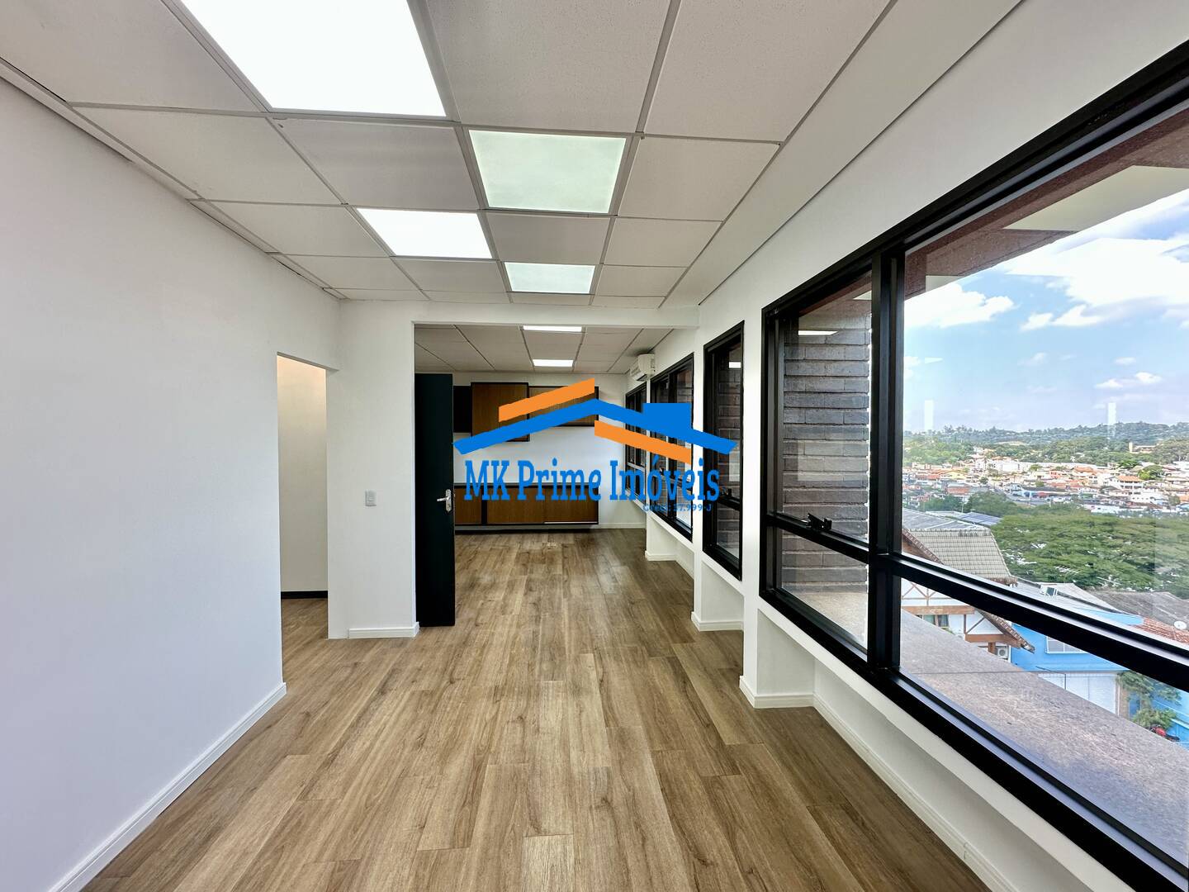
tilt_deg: -1.4
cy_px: 446
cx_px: 594
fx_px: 481
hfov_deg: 102.1
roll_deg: -0.7
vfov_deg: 85.7
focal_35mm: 14
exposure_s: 1/120
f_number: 2.2
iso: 100
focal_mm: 2.22
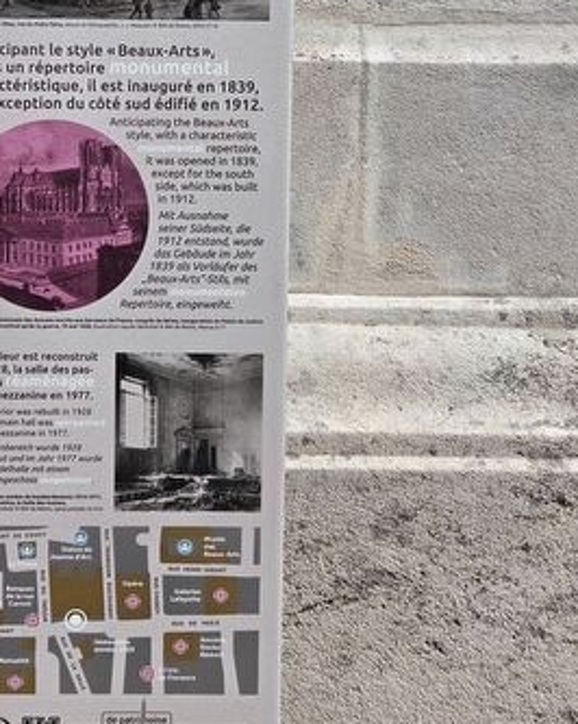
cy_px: 50
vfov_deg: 32.7
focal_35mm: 54
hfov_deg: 27.7
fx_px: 1156
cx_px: 148
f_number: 1.8
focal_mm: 5.4
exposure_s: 1/1186
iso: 80
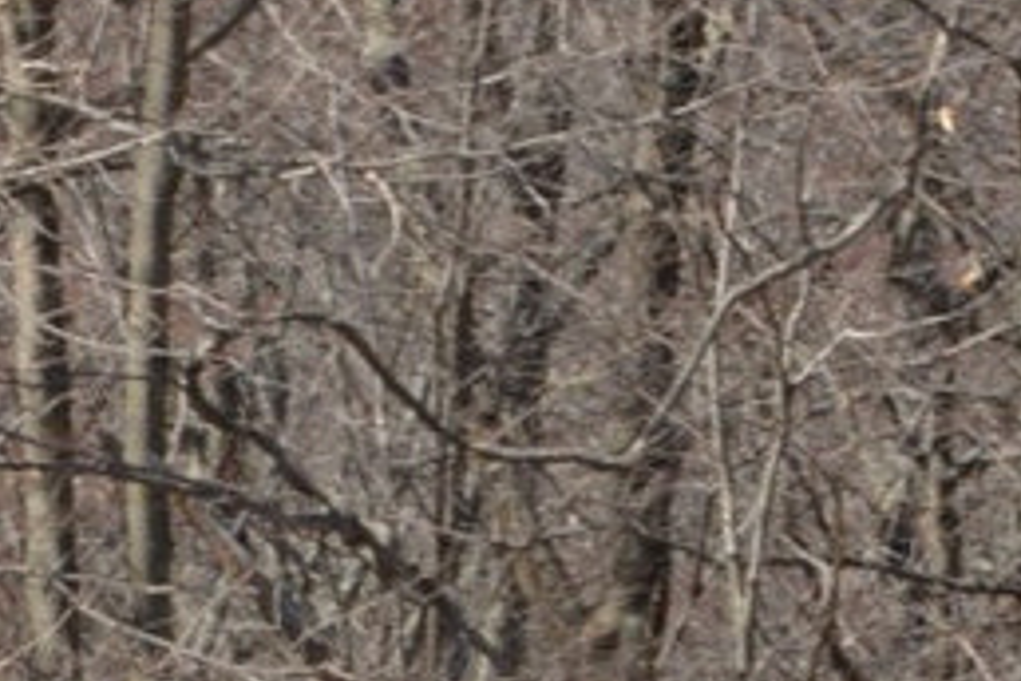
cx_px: -1314
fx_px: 35222
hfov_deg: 1.7
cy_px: 1134
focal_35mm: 1242
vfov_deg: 1.1
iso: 900
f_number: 22
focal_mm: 200
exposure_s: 1/160
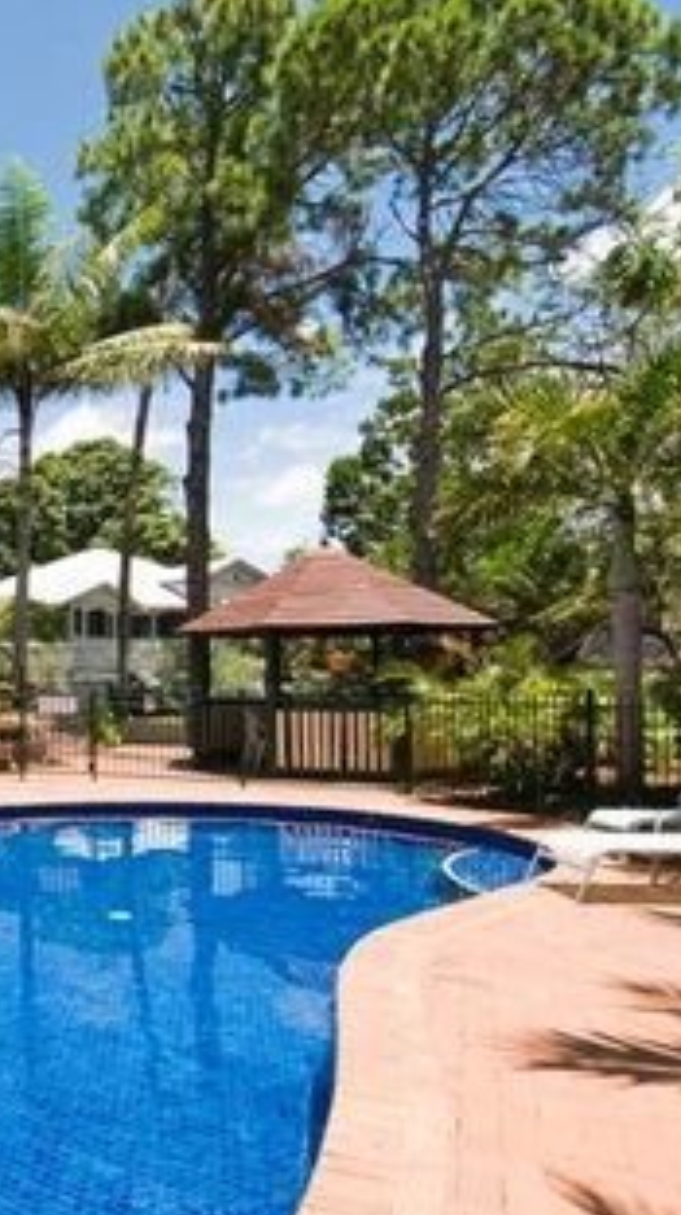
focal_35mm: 29
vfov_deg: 66.1
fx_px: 933
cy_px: 617
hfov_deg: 33.6
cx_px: -109
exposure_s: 1/250
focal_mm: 12
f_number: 8
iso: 200
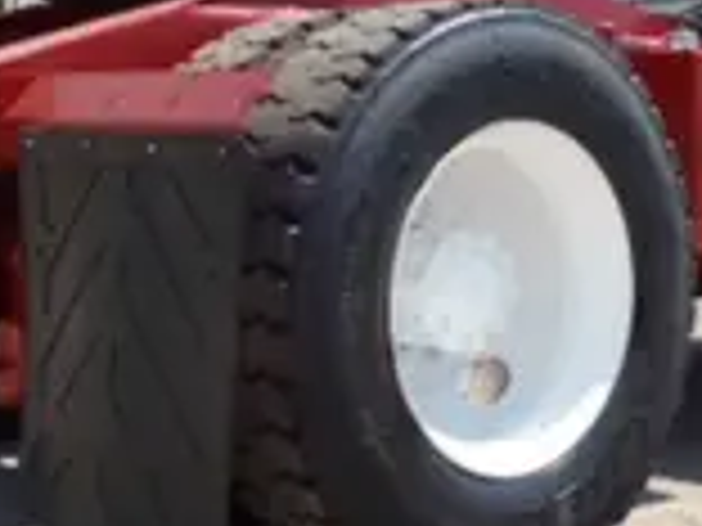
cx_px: 486
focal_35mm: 72
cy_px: 18
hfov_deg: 26.8
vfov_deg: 19.9
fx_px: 1460
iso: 80
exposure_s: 1/400
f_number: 3.9
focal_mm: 5
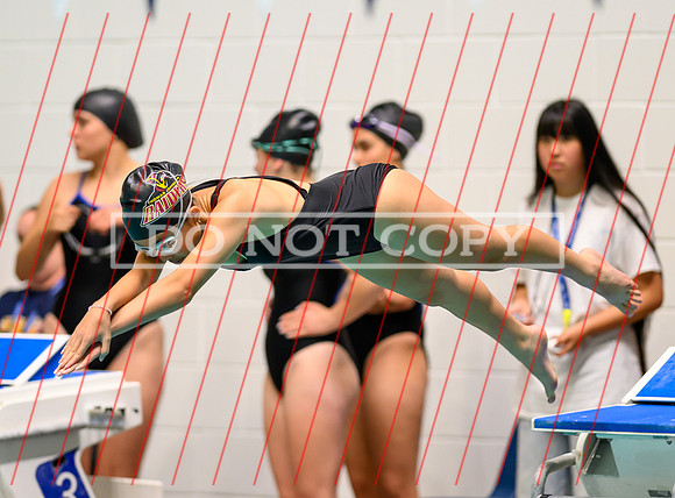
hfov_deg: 4.7
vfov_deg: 3.4
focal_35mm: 428
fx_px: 8298
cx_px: 381
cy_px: 300
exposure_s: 1/800
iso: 2500
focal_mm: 300
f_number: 2.8
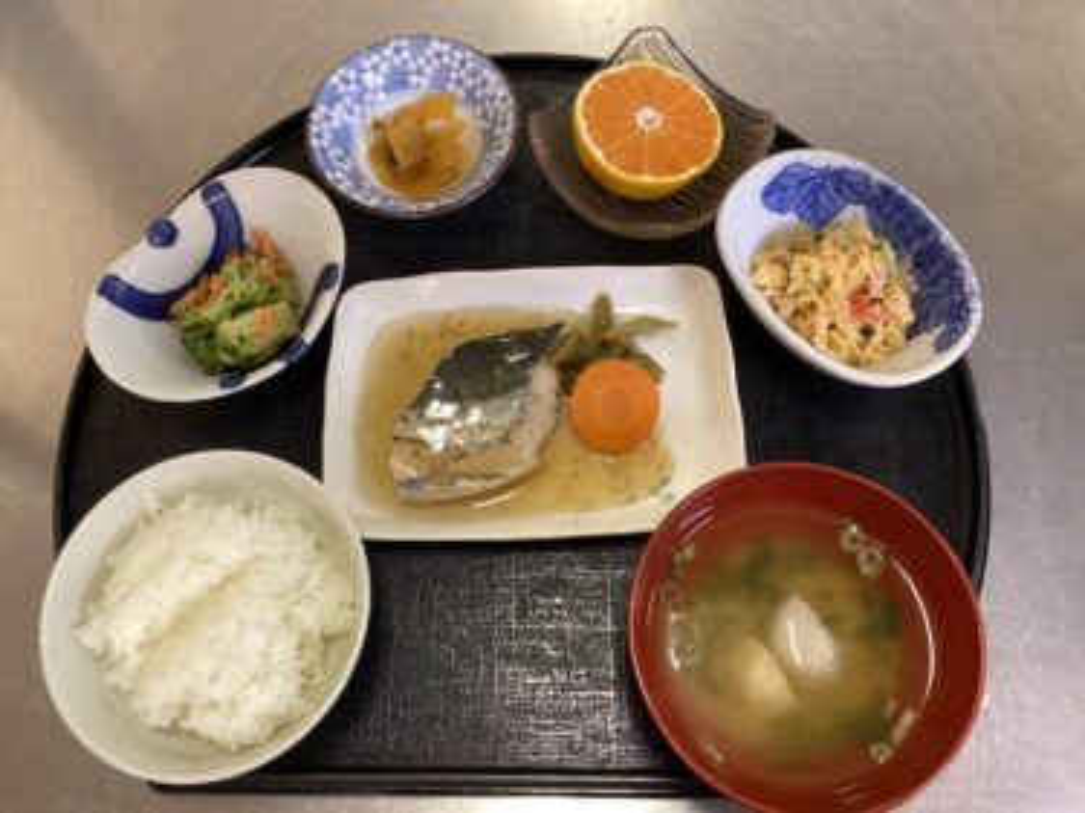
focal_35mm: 31
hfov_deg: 58.4
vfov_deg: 45.4
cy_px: 406
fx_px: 971
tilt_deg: -69.6
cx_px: 542
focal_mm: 3.3
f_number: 2.4
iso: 320
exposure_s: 1/40
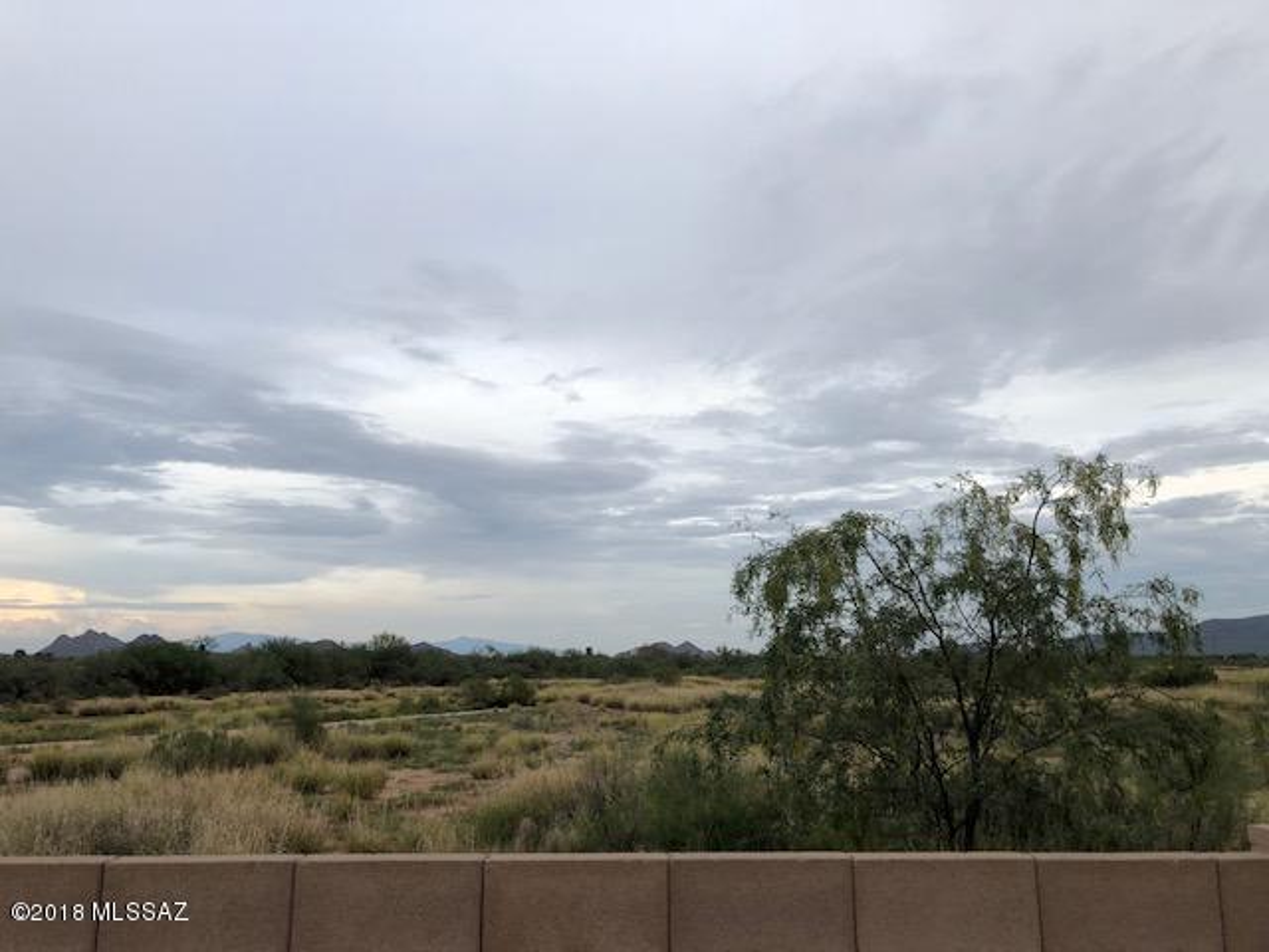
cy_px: 476
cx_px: 634
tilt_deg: +8.0
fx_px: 1026
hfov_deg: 63.4
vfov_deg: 49.7
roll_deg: -0.8
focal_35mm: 28
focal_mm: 3.99
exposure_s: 1/842
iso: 20
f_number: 1.8
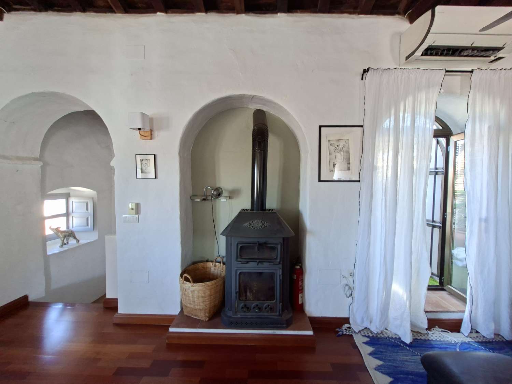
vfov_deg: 89.9
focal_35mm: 13
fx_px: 192
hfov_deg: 106.2
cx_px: 256
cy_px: 192
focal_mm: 1.74
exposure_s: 1/40
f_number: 2.2
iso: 125
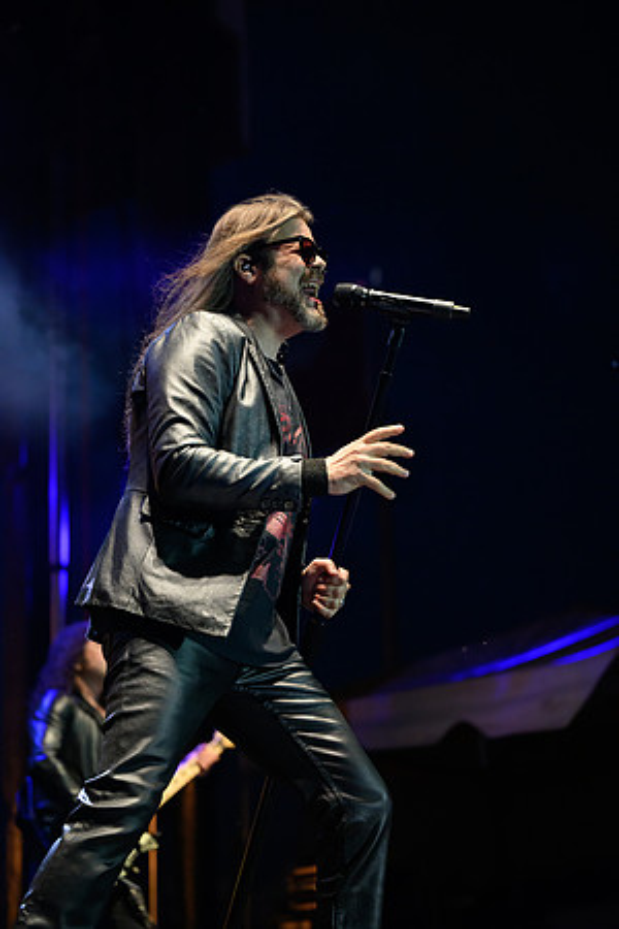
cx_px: 310
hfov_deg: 19.5
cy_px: 464
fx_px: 1805
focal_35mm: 70
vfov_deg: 28.8
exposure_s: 1/2500
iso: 8000
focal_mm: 70
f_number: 2.8
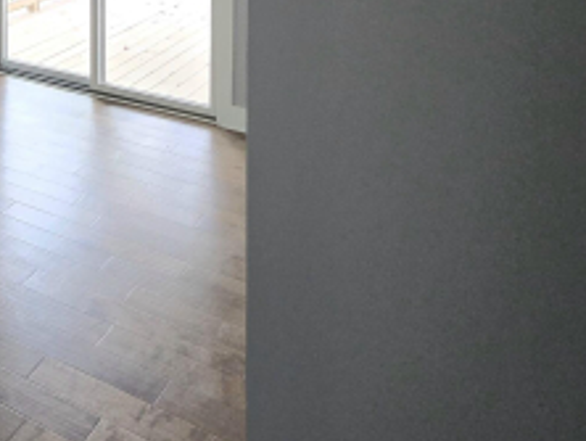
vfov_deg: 30.2
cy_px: -114
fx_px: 661
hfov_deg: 43.1
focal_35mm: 39
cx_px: 41
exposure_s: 1/60.2
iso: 250
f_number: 2.2
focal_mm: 2.2
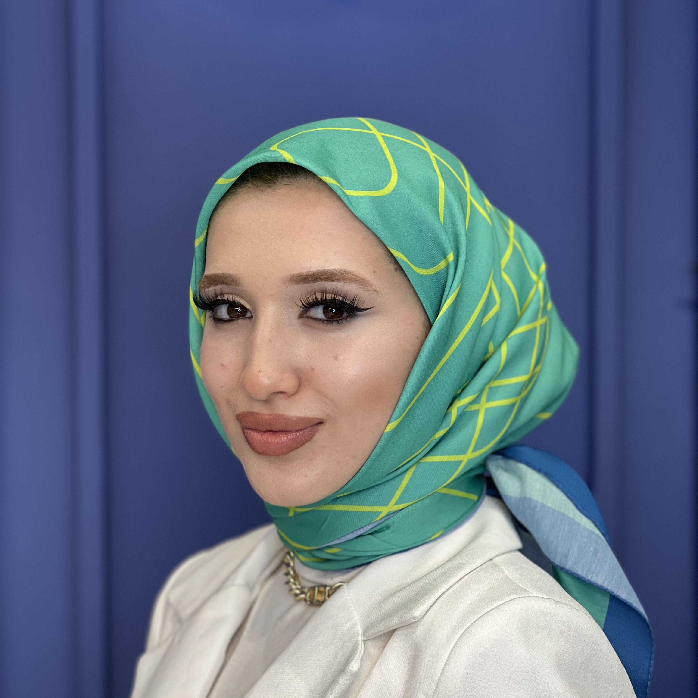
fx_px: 2076
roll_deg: +0.0
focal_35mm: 91
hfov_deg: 19.1
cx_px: 349
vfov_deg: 19.1
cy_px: 440
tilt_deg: -3.8
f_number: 2.8
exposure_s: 1/100
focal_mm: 9
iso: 100
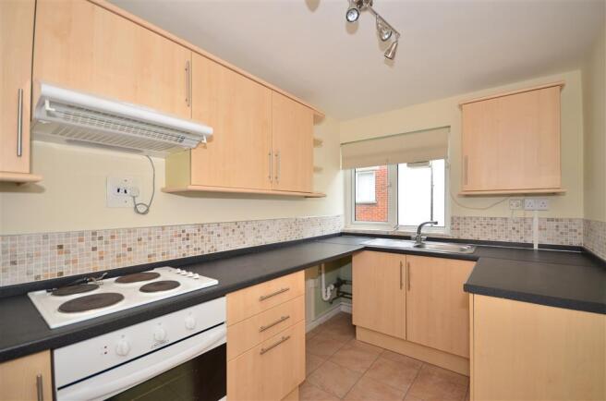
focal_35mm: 15
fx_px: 252
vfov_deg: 77.0
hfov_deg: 100.5
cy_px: 200
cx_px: 303
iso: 200
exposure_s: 1/60
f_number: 5
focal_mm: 10
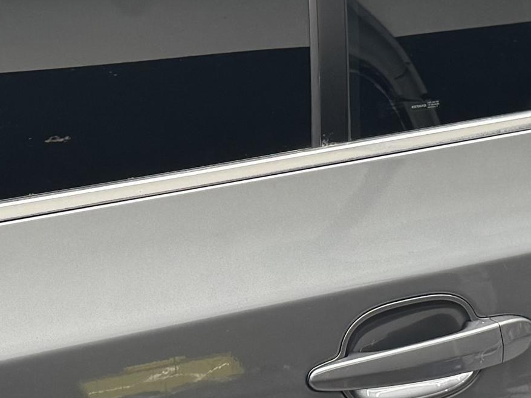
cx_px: 285
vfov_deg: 13.2
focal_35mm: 112
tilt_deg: -21.4
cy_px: 217
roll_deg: -0.6
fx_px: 1718
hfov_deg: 17.6
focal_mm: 6.76
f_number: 1.78
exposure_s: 1/50
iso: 125
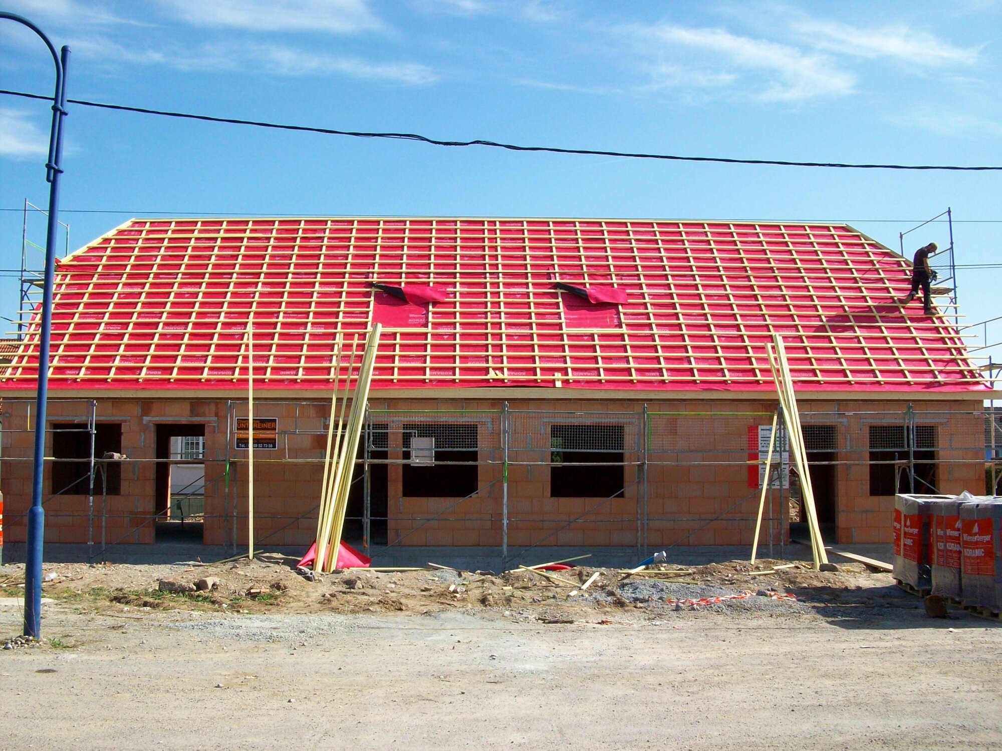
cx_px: 501
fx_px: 984
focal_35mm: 34
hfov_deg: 54.0
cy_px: 376
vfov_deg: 41.8
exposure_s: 1/315
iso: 80
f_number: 5.5
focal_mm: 5.7
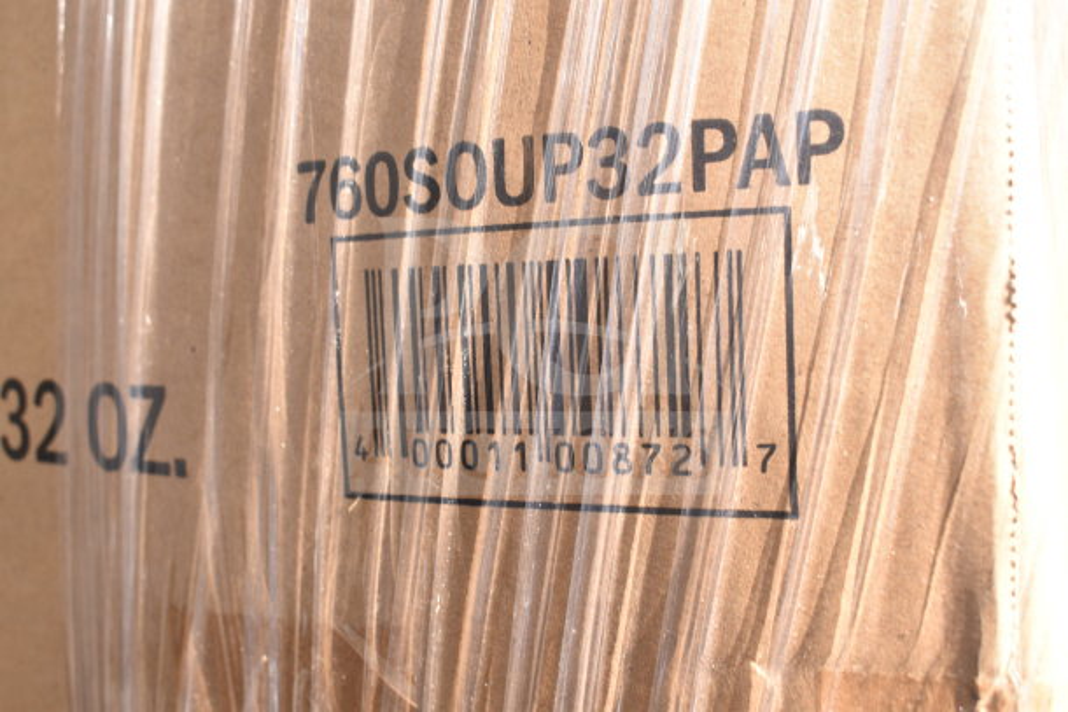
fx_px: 1335
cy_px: 356
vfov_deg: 29.9
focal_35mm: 45
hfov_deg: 43.6
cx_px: 534
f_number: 6.3
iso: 200
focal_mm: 30
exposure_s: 1/160
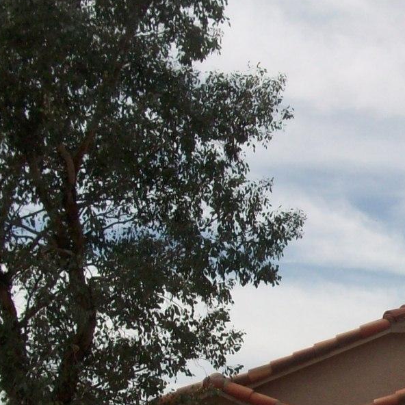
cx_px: 541
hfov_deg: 15.8
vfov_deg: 16.7
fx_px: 1377
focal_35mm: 104
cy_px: 267
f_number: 5.5
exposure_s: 1/503
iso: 64
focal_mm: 5.7
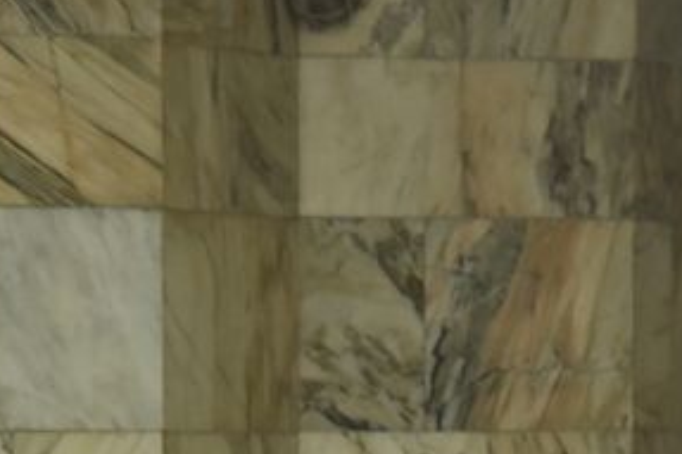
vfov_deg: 2.3
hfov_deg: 3.5
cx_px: 83
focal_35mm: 586
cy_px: 983
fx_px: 11095
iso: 1600
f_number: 4
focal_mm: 120
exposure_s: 1/200
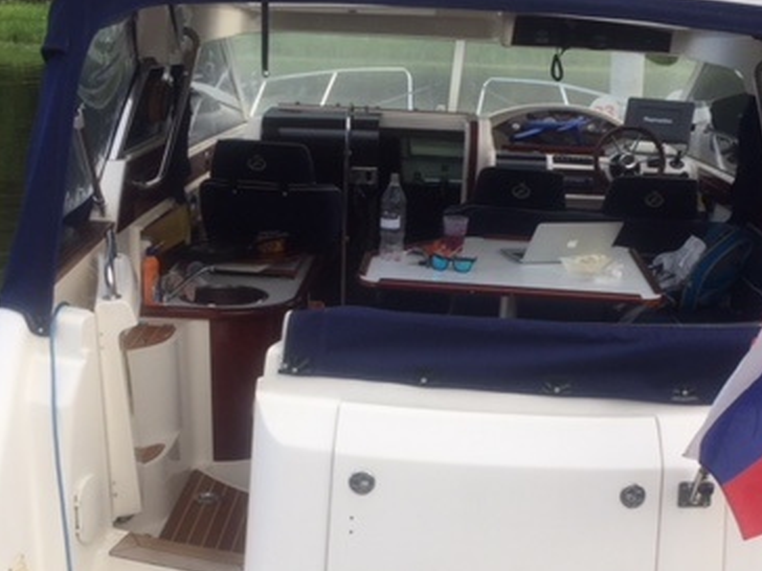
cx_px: 400
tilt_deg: -16.9
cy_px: 397
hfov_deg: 37.5
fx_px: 1123
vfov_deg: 28.3
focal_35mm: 51
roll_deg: -2.1
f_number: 2.2
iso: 32
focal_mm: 4.15
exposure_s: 1/482
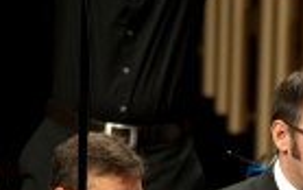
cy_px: 212
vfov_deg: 0.7
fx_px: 16621
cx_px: 316
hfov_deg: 1.0
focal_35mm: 2012
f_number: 4.8
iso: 1250
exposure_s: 1/60
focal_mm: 500
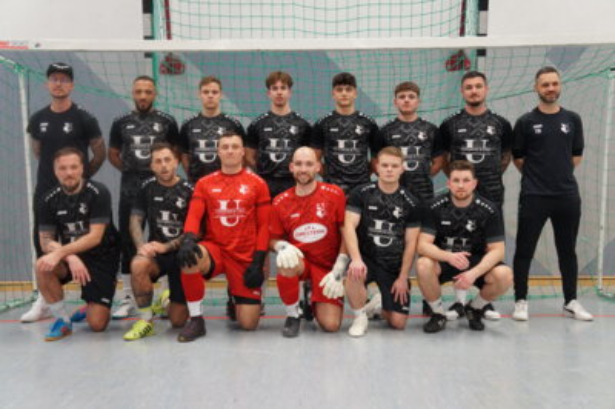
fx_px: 742
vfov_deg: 30.8
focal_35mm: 44
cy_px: 204
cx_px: 308
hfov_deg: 45.0
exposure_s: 1/60
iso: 1000
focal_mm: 29
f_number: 4
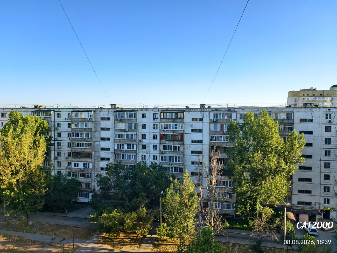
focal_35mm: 23
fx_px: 224
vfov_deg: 58.9
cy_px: 126
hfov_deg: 73.9
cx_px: 168
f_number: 1.57
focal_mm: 6.54
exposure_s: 1/1543
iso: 72
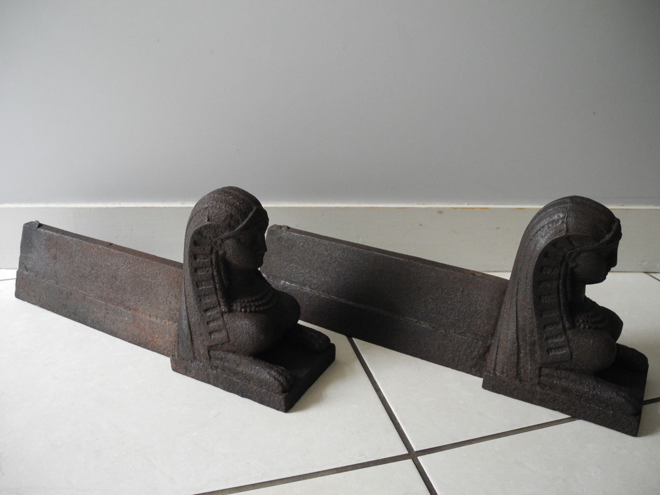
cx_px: 330
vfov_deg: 49.7
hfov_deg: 63.4
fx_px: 534
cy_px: 248
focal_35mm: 28
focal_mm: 6
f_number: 2.8
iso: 400
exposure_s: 1/11.8
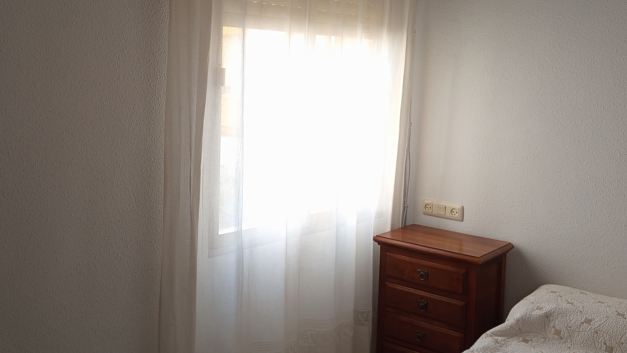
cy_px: 114
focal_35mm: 40
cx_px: 228
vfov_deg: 29.5
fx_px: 665
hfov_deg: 49.9
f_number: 1.7
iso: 188
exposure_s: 1/100
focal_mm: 5.24
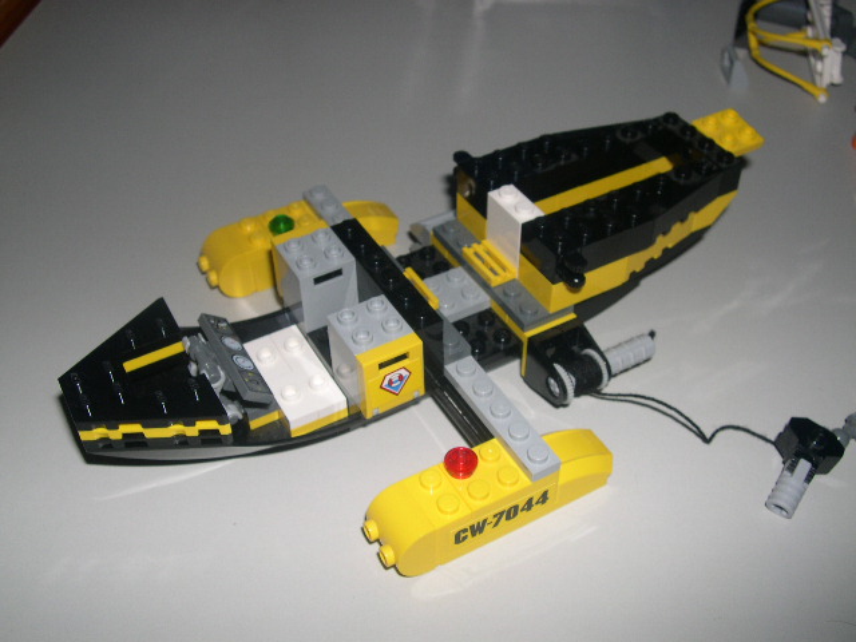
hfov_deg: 49.0
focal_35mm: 38
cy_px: 321
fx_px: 940
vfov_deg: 37.7
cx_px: 428
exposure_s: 1/60
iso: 100
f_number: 7.6
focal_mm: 8
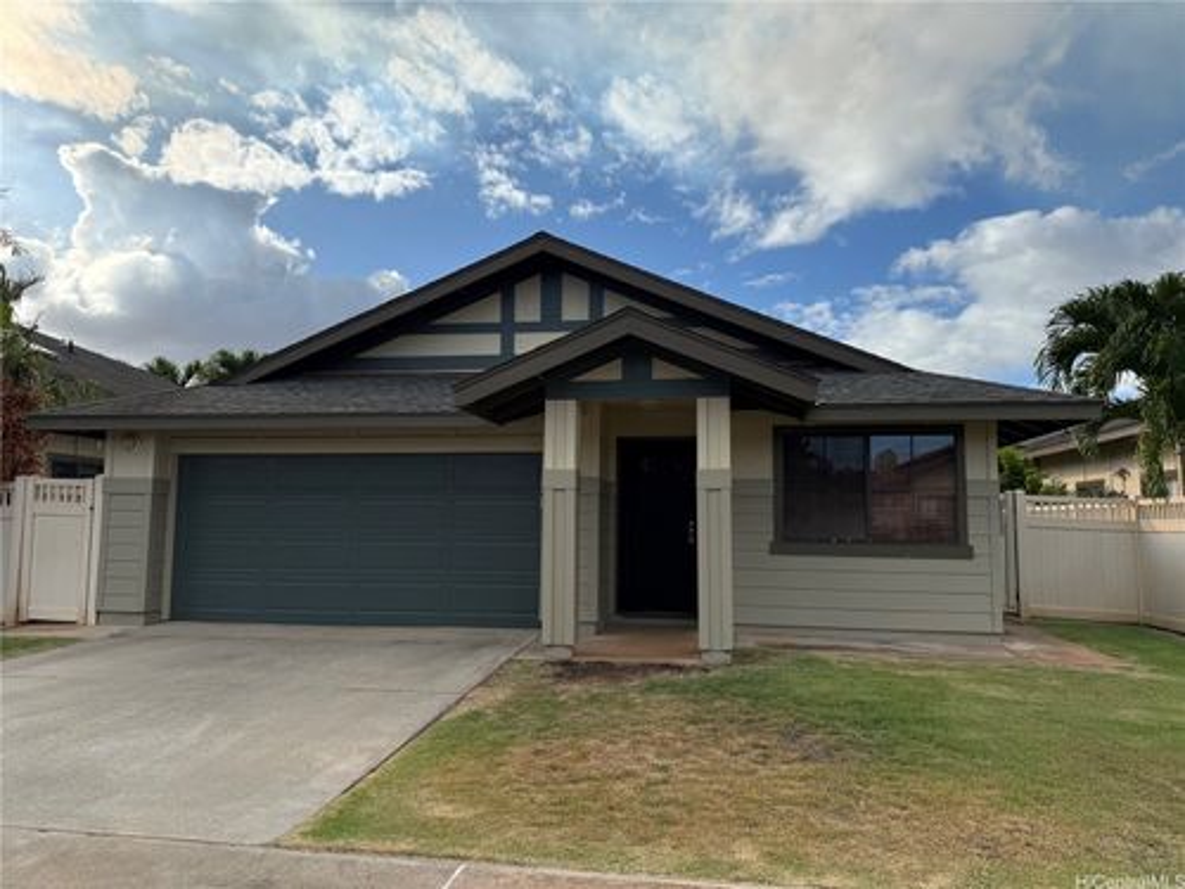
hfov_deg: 71.6
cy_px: 444
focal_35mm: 24
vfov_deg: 56.8
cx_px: 592
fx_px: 822
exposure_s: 1/6711
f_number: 1.78
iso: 100
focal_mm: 6.76
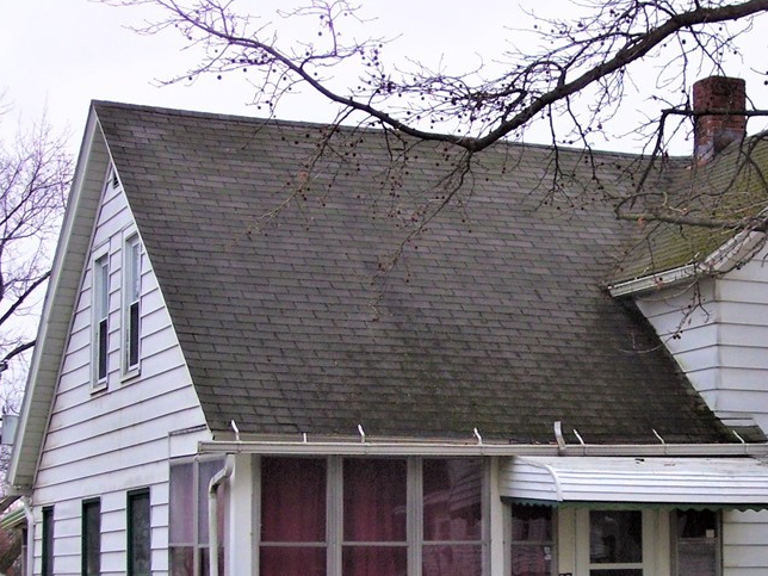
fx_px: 1975
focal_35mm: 89
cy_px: 428
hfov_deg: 21.9
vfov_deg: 16.5
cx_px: 500
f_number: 3.4
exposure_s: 1/60
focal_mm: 9.4
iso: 80
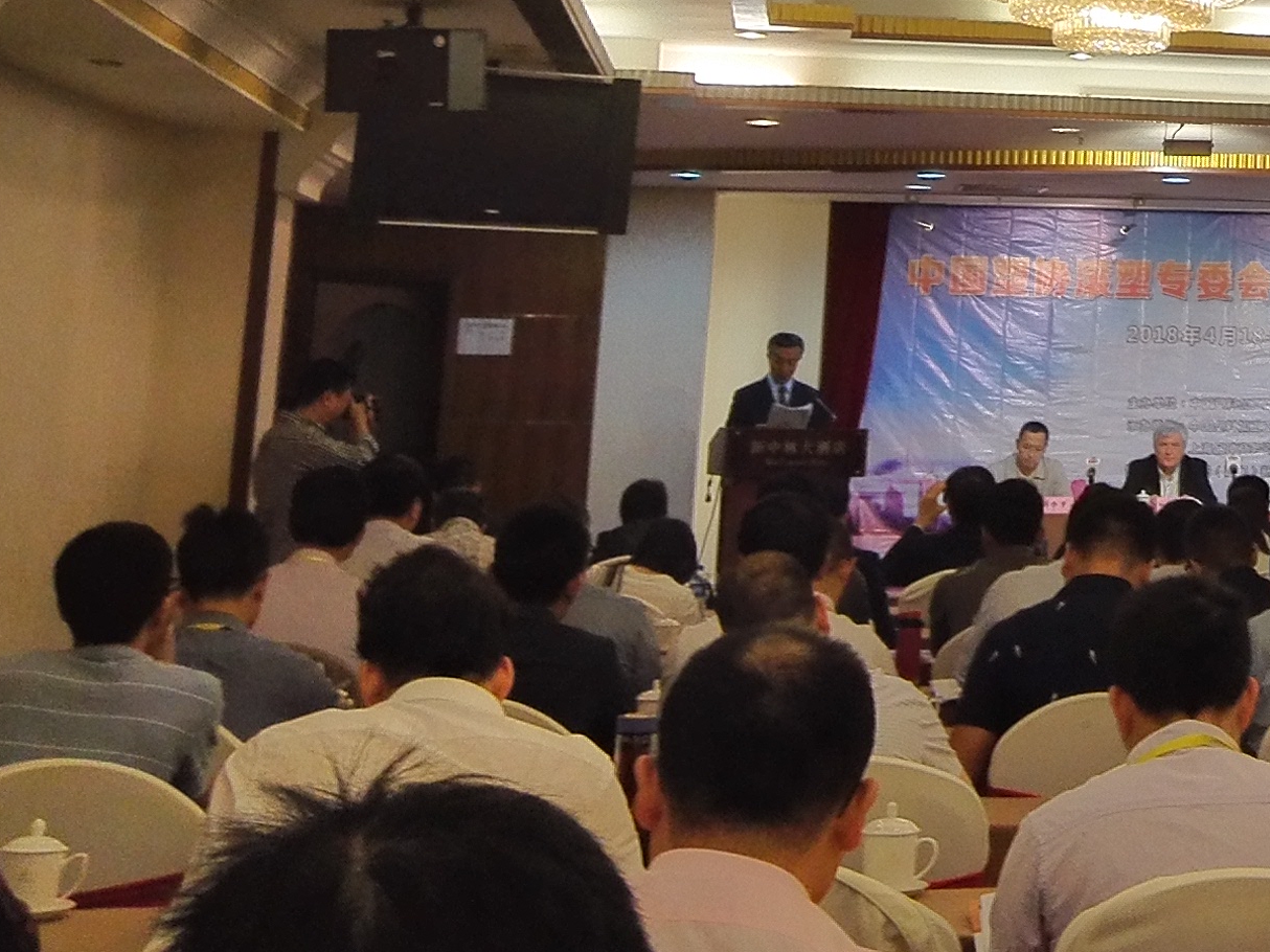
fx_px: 2861
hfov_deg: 22.9
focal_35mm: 78
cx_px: 1530
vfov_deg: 18.0
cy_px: -178
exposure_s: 1/100
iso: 100
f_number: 2
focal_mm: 3.8
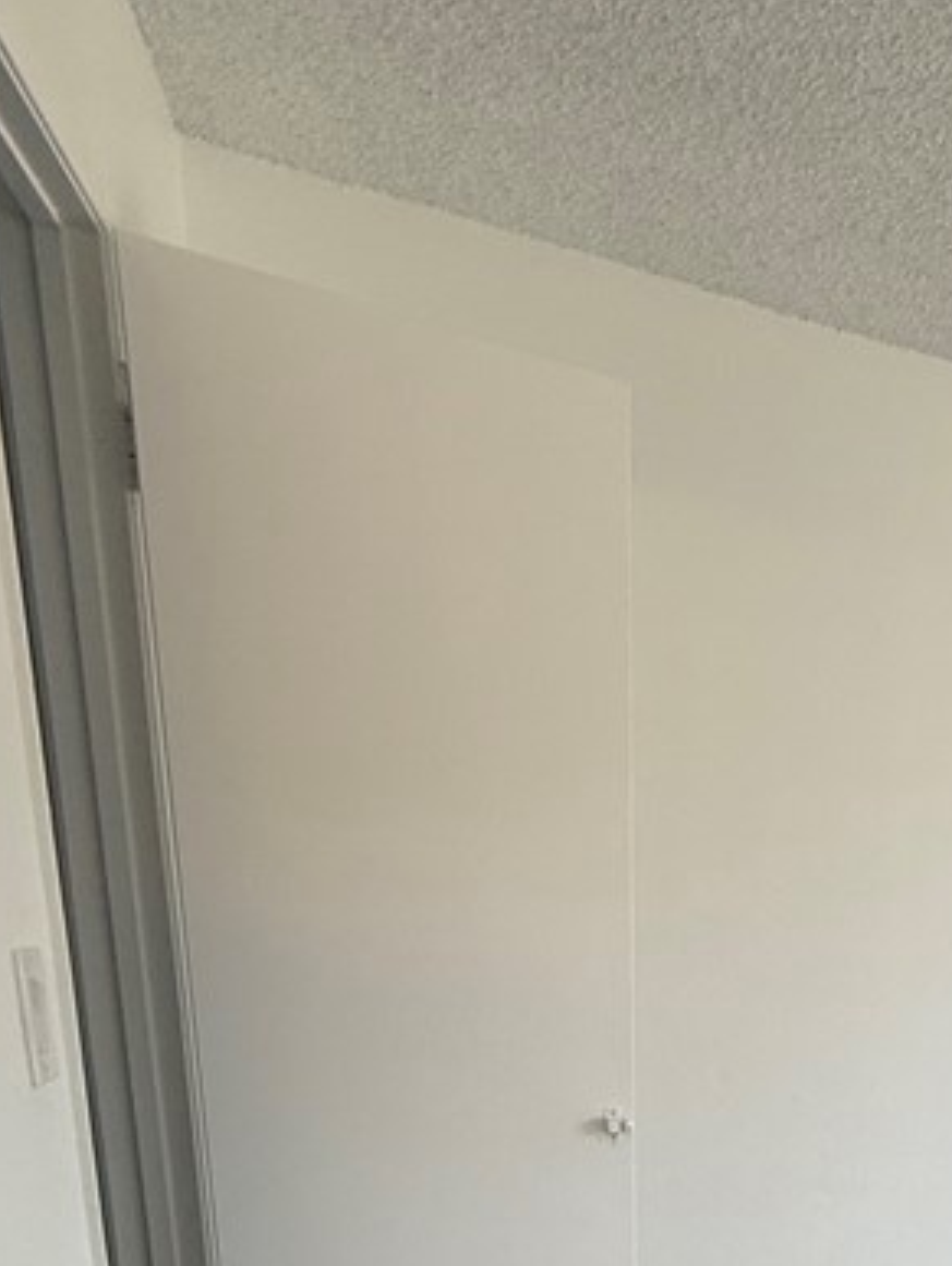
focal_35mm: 37
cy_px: 1374
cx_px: 1106
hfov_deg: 32.8
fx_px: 1355
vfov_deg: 40.9
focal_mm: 2.22
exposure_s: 1/99
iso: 50
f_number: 2.2
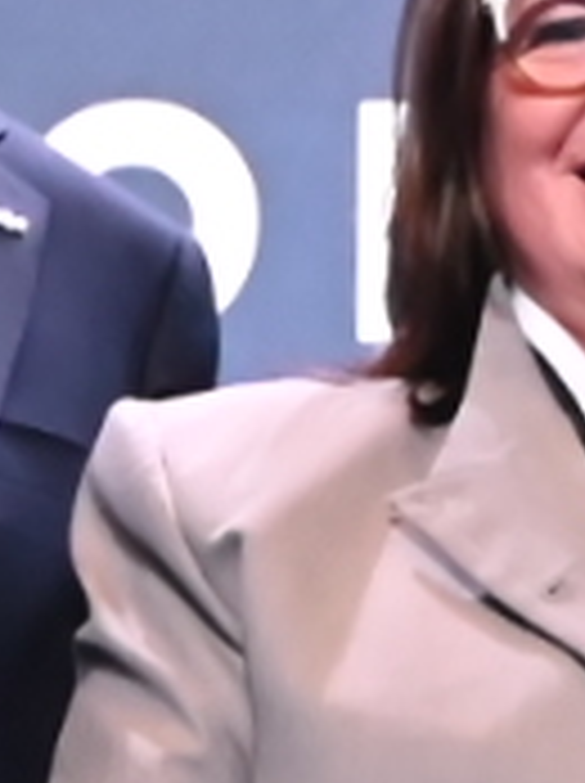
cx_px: 1107
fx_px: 5466
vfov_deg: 7.9
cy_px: 1413
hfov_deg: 6.0
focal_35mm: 242
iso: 3200
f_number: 4.2
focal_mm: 18
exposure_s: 1/200
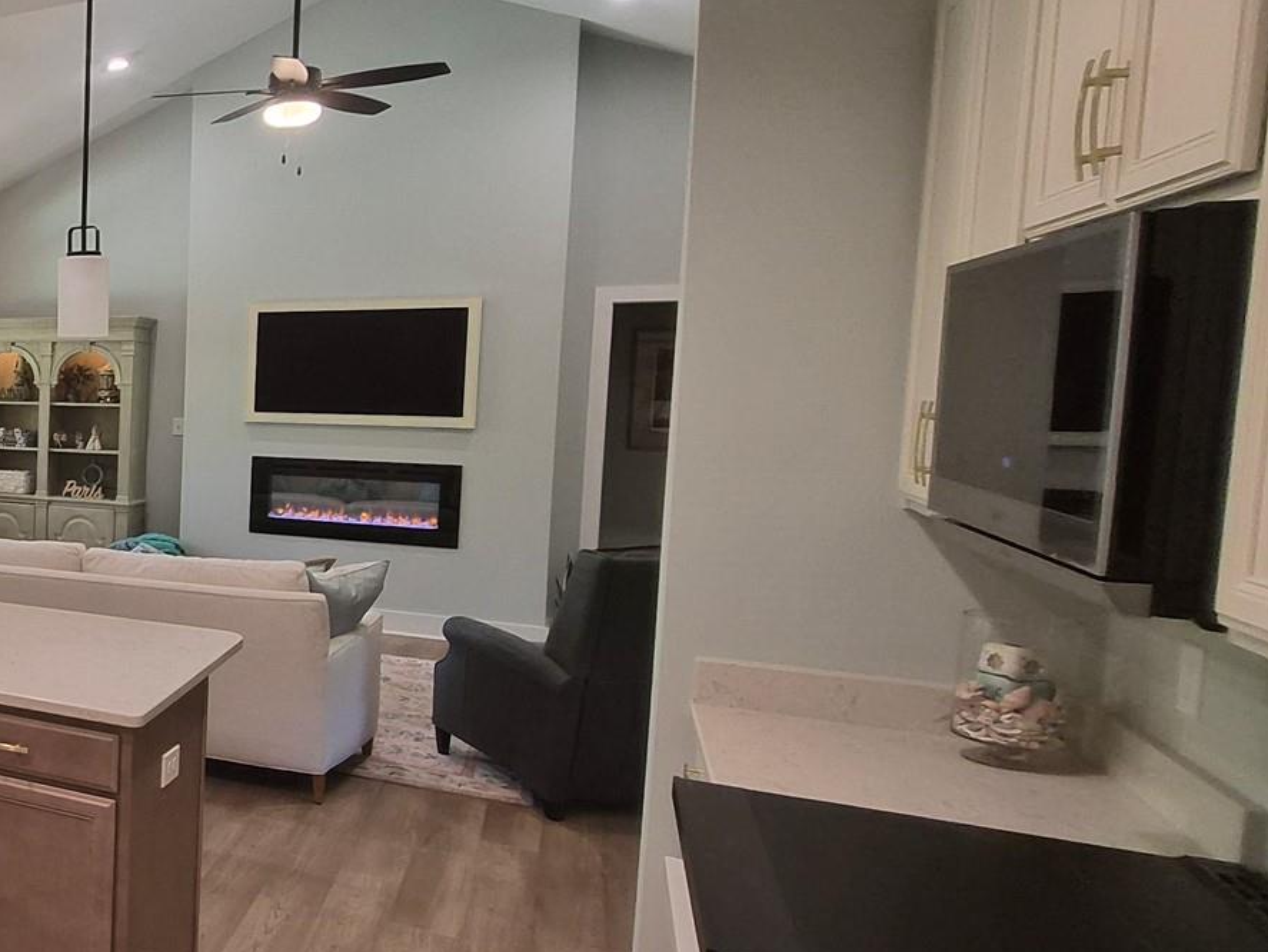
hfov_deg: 43.3
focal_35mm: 30
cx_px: -187
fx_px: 1099
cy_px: 479
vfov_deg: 46.8
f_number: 2.2
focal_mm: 1.7
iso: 125
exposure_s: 1/60
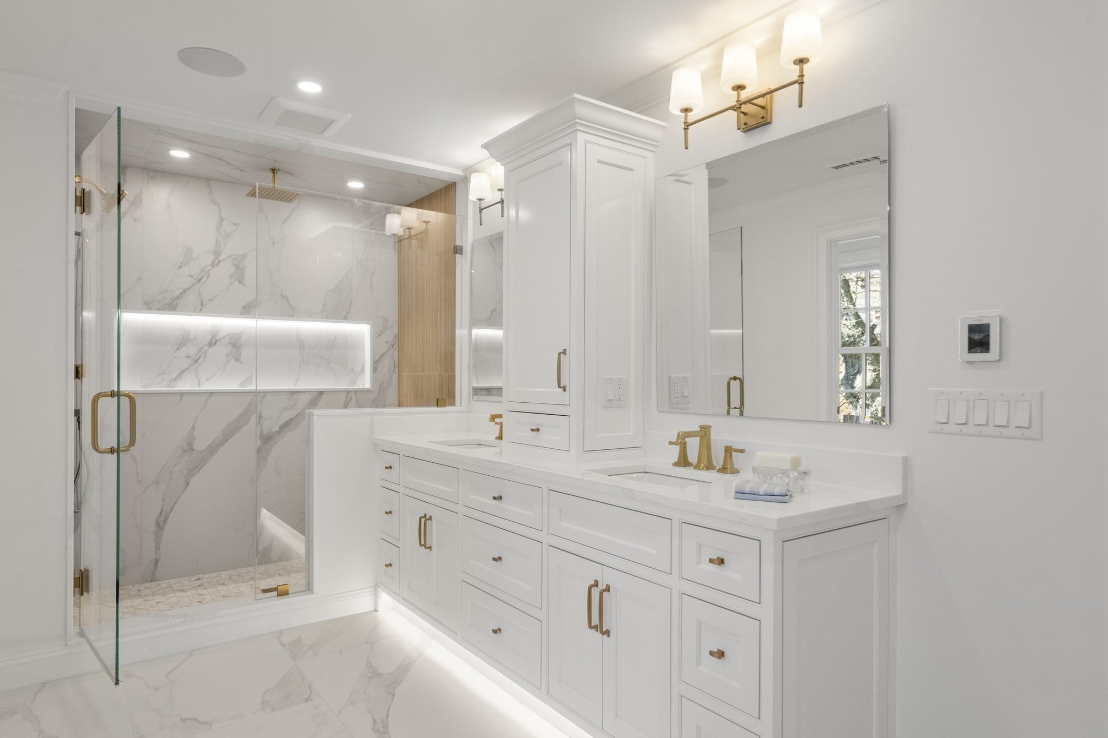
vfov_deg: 61.9
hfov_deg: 84.0
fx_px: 615
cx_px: 554
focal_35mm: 20
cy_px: 369
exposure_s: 1/40
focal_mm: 20
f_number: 9
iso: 800
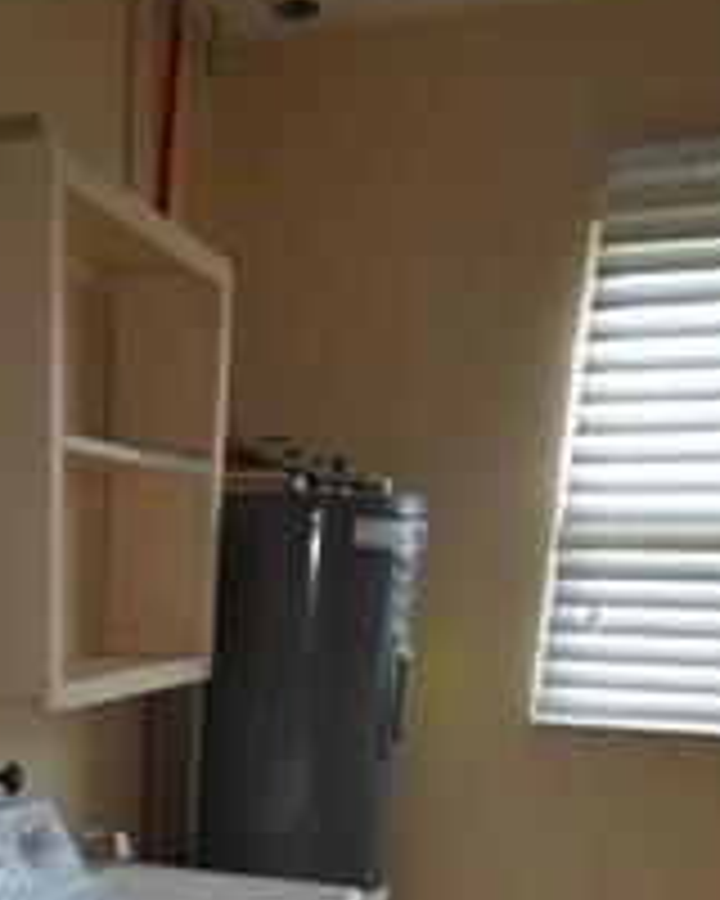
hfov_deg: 32.6
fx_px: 1199
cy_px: 1012
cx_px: 158
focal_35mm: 45
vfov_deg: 34.8
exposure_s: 1/60
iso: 400
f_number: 3.5
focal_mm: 10
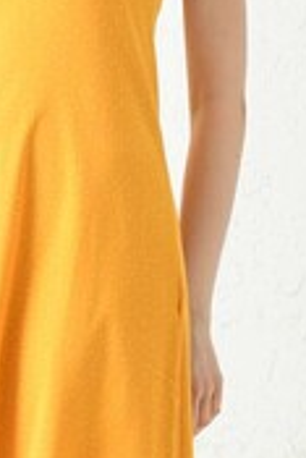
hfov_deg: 5.8
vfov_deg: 8.7
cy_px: 338
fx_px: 3003
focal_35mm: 236
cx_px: 52
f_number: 5.6
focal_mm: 55
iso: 100
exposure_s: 1/160
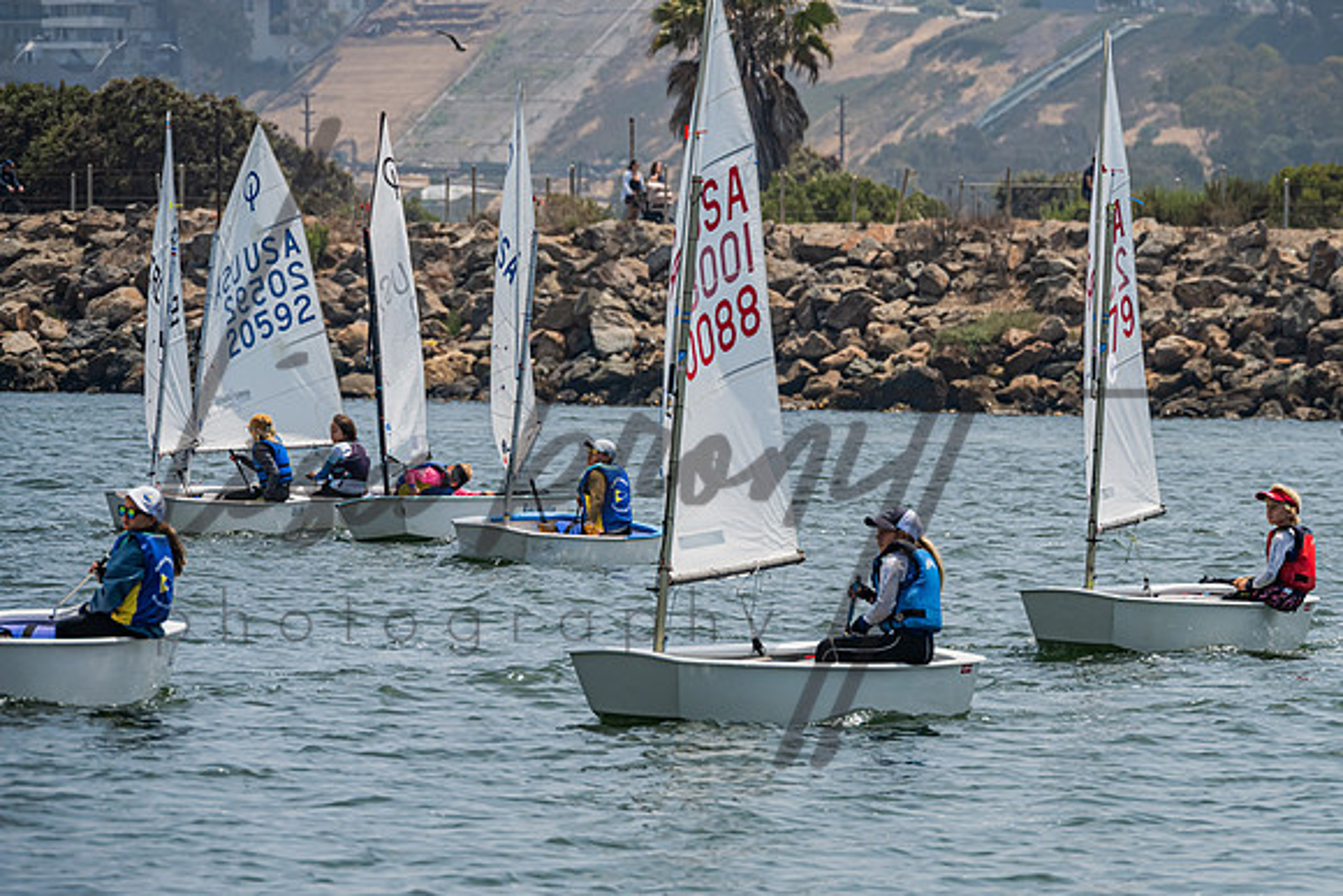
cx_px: 820
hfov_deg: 7.5
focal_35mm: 275
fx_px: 10269
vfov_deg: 5.0
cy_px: 541
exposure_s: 1/1600
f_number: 8
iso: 320
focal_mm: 220
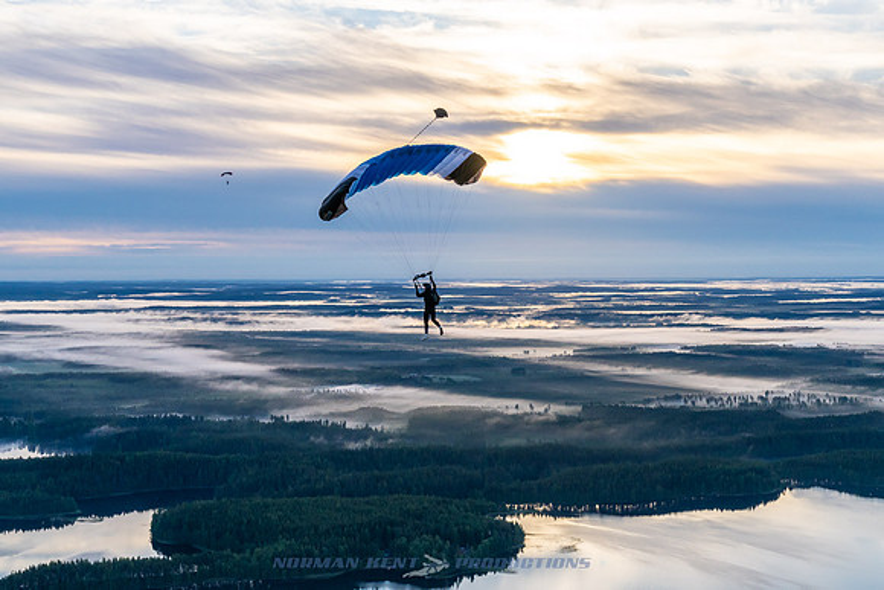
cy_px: 291
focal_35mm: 53
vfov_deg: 25.7
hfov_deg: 37.7
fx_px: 1294
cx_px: 479
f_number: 6.3
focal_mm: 46
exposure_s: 1/2000
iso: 1000
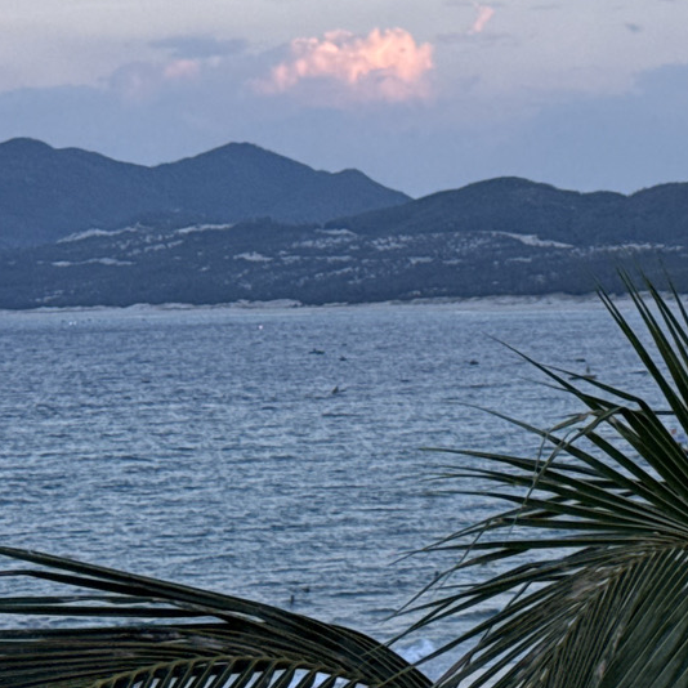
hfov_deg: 10.8
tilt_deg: +5.4
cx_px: 883
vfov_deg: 10.9
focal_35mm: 159
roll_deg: +1.4
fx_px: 3575
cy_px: -53
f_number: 1.78
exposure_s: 1/493
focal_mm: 6.76
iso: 64
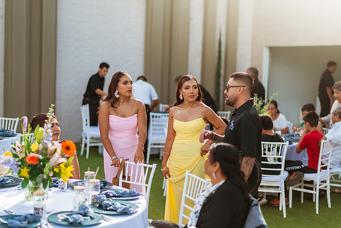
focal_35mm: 58
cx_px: 170
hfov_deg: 34.5
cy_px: 114
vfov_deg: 23.4
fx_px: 549
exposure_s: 1/1600
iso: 100
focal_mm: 58
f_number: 1.4
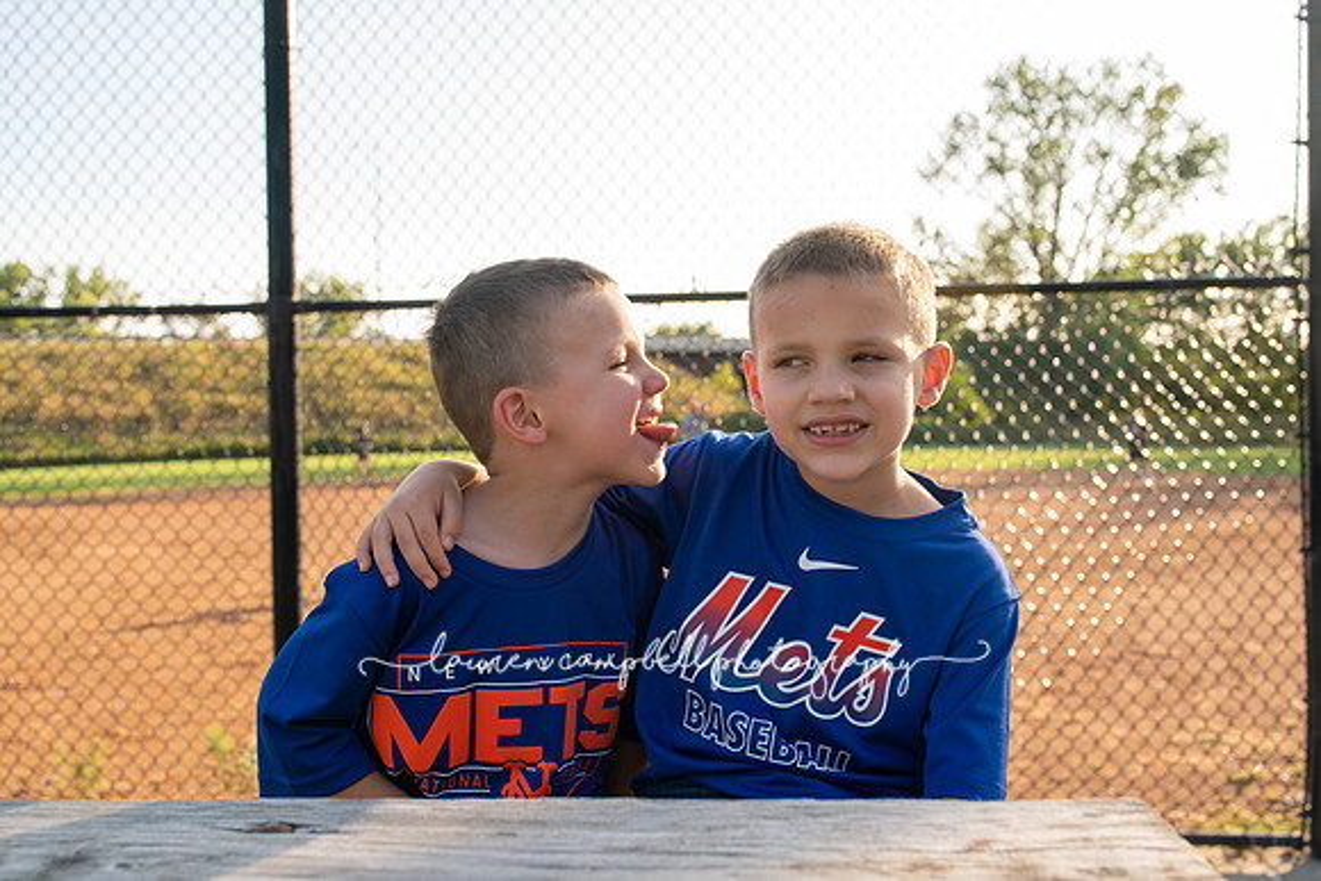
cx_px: 660
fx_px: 1285
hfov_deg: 54.4
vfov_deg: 37.9
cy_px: 440
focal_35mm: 35
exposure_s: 1/250
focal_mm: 35
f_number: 6.3
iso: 400
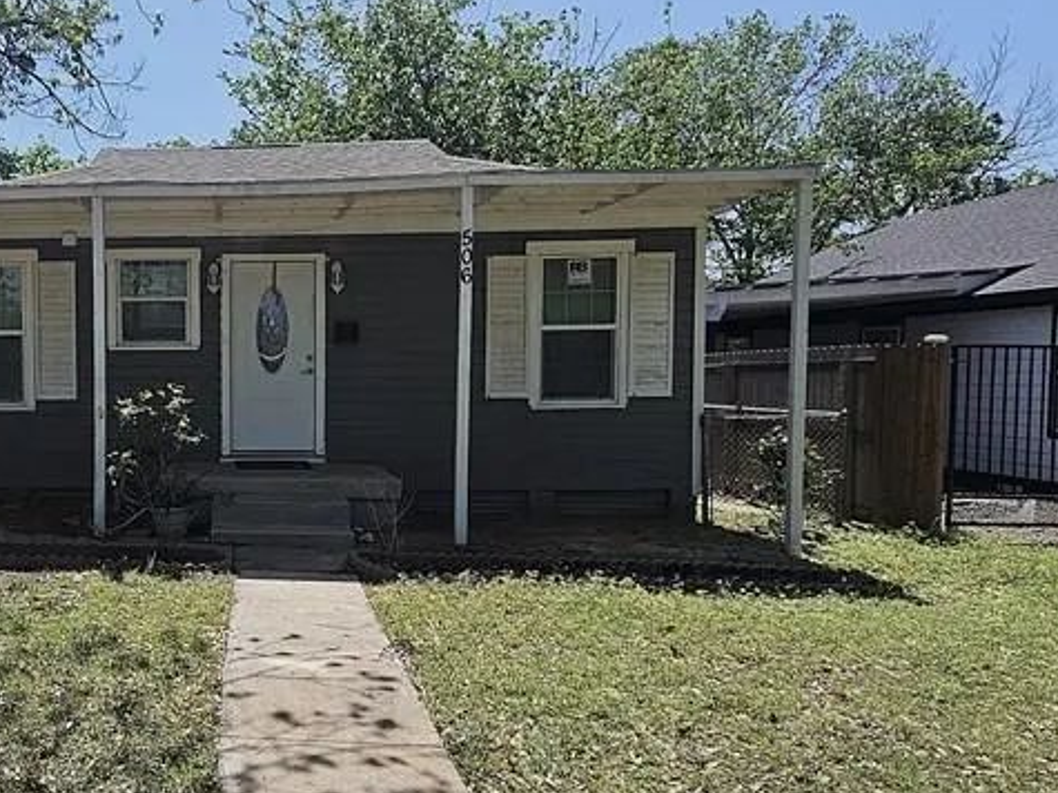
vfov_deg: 49.7
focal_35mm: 28
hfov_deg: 56.7
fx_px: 856
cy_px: 418
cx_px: 151
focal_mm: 2.2
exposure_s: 1/1941
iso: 50
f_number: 2.2
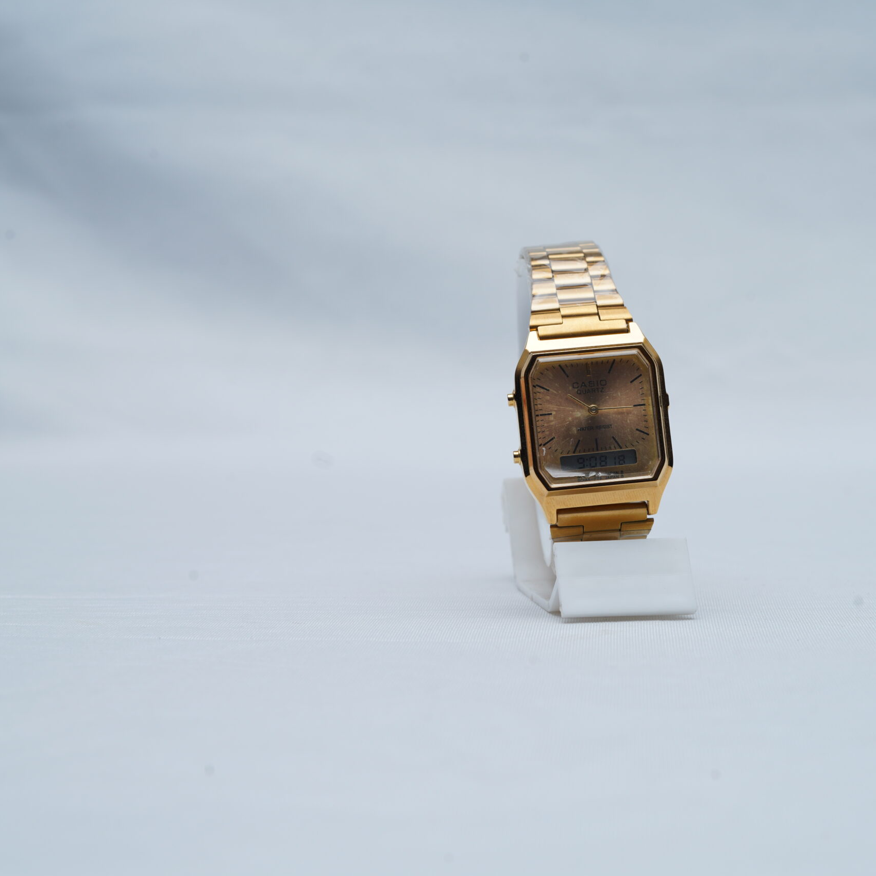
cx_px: 576
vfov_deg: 26.9
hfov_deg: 26.7
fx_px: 1832
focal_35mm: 64
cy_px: 438
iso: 125
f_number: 9
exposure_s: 1/160
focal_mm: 50
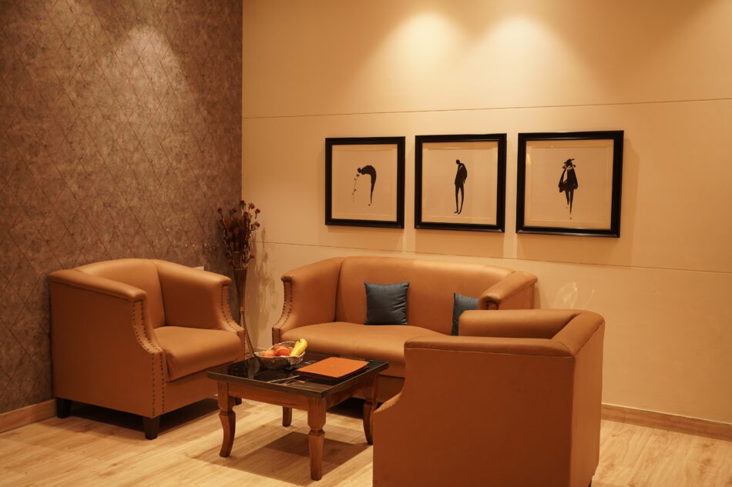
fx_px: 711
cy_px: 244
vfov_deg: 37.8
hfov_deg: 54.4
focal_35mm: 35
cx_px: 366
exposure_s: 1/160
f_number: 4
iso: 1600
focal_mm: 35
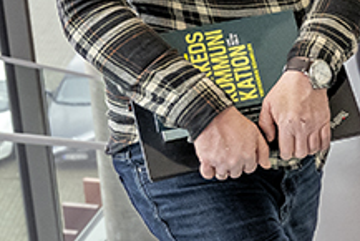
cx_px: 591
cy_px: 68
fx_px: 1491
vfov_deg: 9.2
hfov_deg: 12.8
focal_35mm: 149
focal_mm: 30
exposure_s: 1/320
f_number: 4
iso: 1250
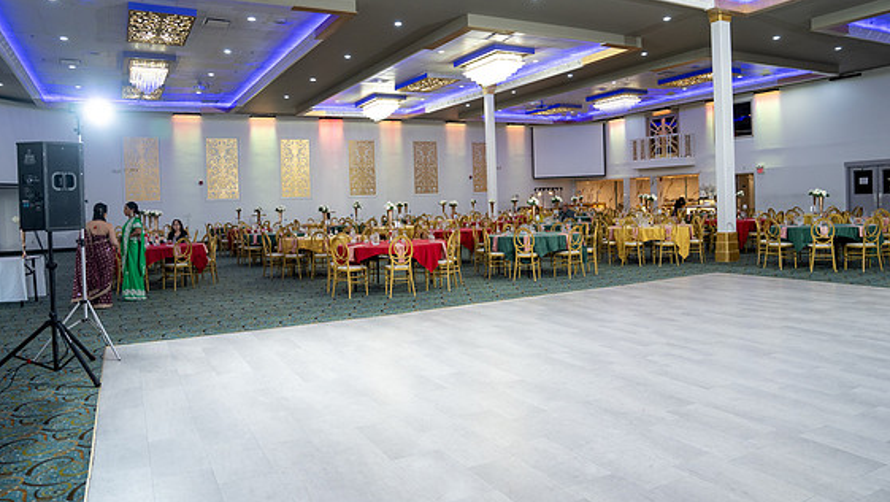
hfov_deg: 71.9
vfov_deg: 44.3
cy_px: 215
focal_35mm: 26
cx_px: 449
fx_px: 614
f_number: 2.8
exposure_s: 1/160
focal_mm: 24
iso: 1000
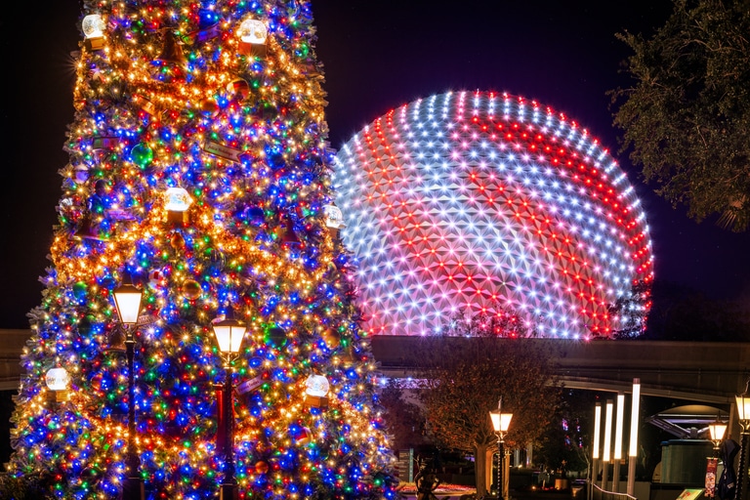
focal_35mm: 140
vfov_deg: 9.8
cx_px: 375
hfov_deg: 14.7
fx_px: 2916
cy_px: 250
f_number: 11
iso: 160
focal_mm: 140
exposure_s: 2
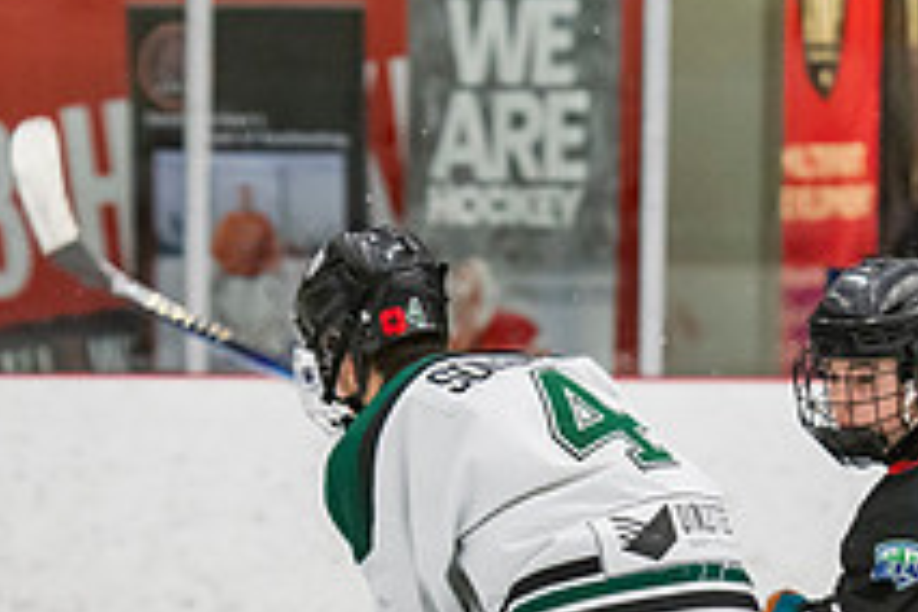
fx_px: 9970
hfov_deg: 5.3
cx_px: 485
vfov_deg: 3.5
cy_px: 708
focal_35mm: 391
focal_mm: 116
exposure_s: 1/640
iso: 2000
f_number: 3.2
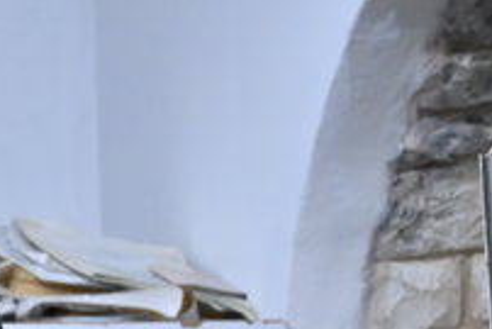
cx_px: -762
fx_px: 3693
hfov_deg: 7.1
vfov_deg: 4.9
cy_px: 900
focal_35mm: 270
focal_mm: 39
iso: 1600
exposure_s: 1/200
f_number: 5
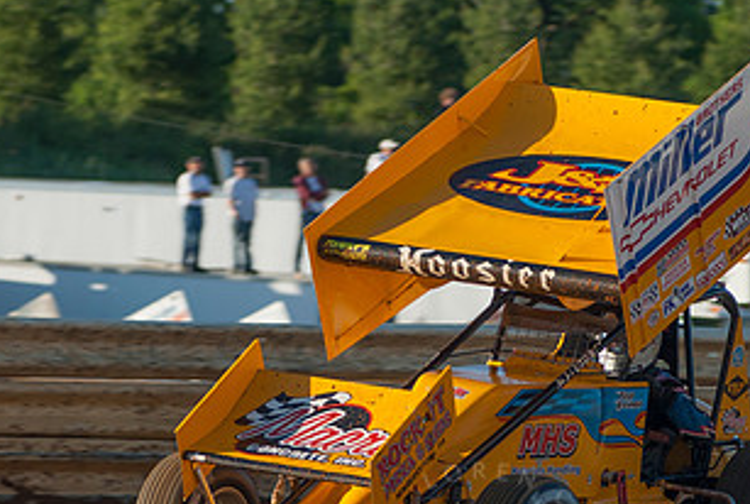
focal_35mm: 382
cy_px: 382
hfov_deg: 5.4
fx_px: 7974
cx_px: 479
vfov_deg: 3.6
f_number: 4
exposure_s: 1/640
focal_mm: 135
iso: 100
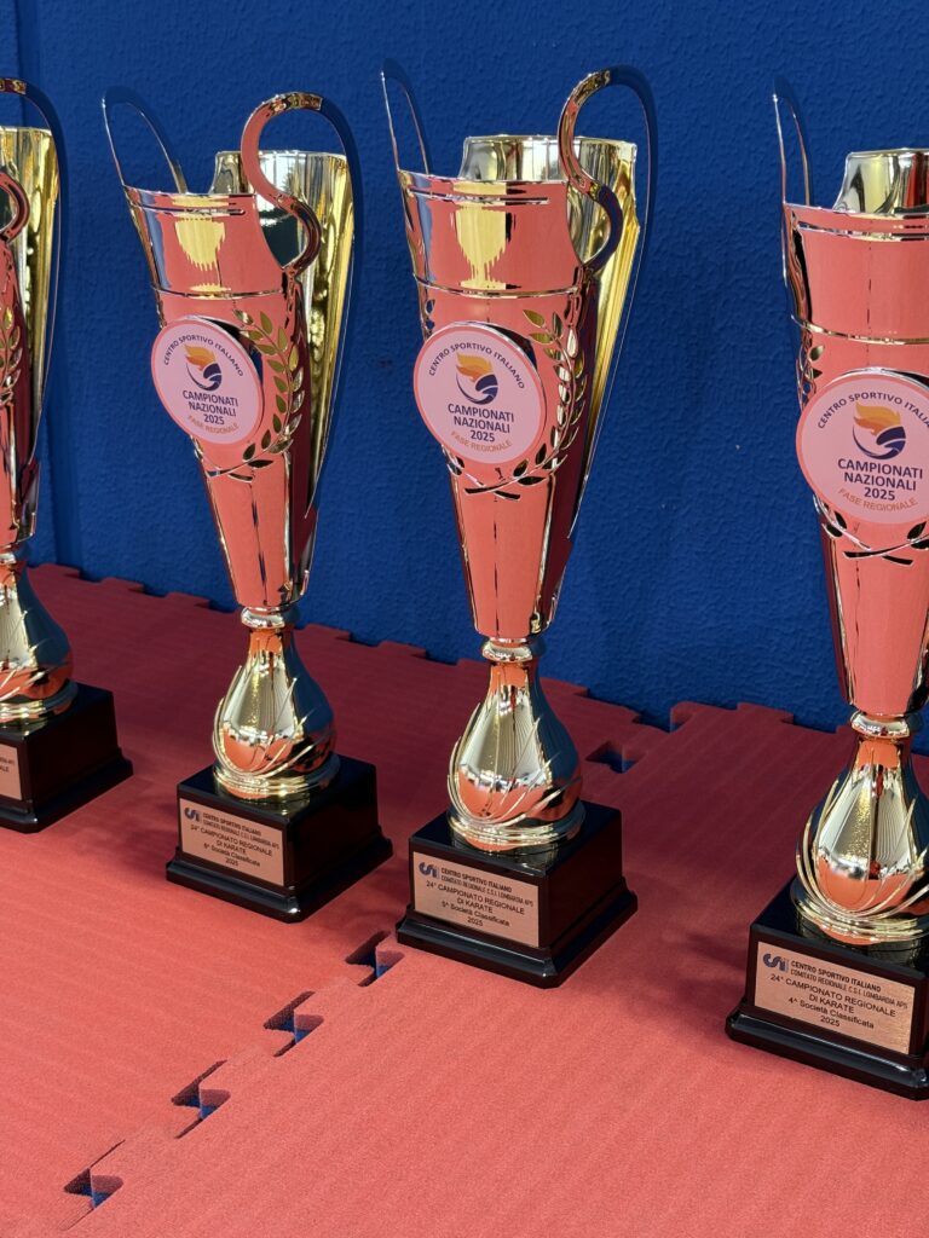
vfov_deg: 39.7
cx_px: 464
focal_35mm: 48
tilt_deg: -19.8
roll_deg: -0.2
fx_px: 1718
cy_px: 619
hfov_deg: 30.3
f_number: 1.78
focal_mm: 6.76
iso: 125
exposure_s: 1/50
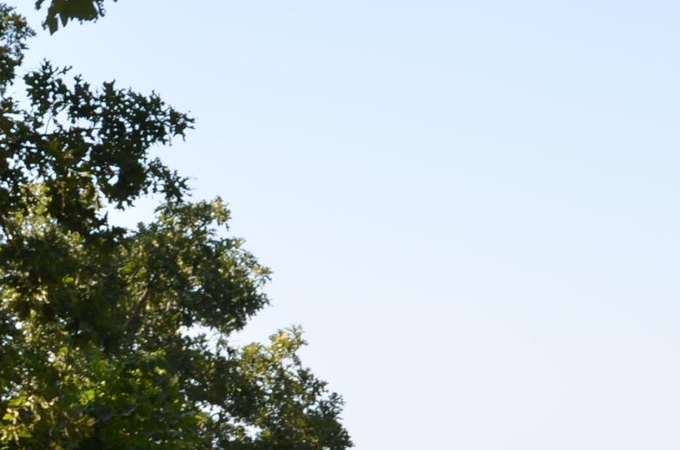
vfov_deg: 6.5
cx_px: 66
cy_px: 491
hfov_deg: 9.8
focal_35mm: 210
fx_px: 3958
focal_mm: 38
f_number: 6.7
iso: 100
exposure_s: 1/200
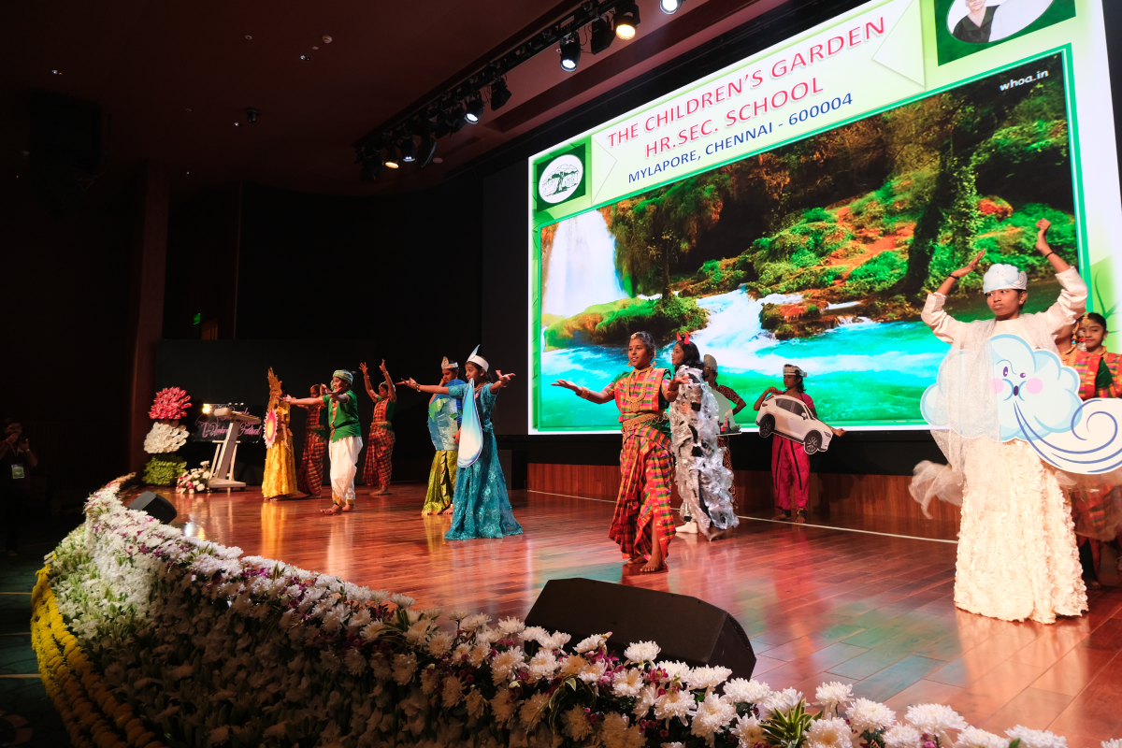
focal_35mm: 23
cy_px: 374
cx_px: 561
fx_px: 717
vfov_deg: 55.1
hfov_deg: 76.1
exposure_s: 1/60
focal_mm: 15
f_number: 3.5
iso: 640
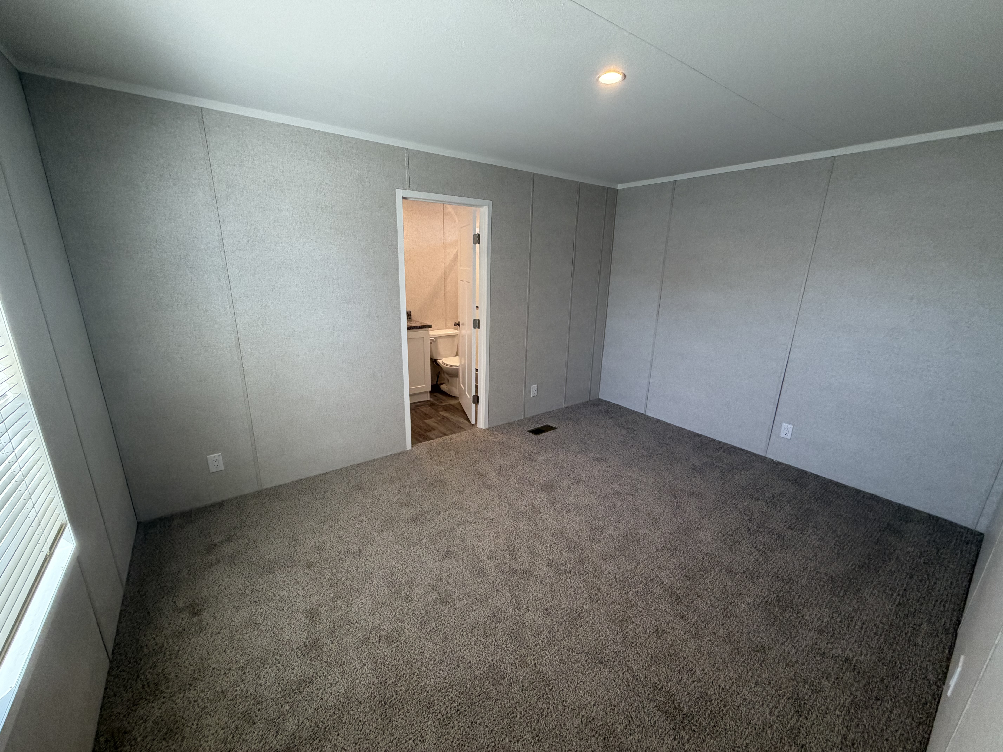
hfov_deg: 102.1
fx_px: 406
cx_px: 502
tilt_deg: -14.5
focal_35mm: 14
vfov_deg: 85.7
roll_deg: -0.5
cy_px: 376
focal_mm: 2.22
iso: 200
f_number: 2.2
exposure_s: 1/120
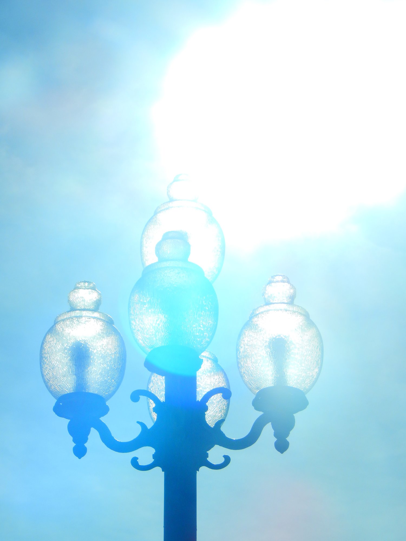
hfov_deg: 10.5
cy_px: 270
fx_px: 2205
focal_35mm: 141
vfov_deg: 14.0
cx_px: 203
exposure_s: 1/1500
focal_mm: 25.3
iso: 125
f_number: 9.8
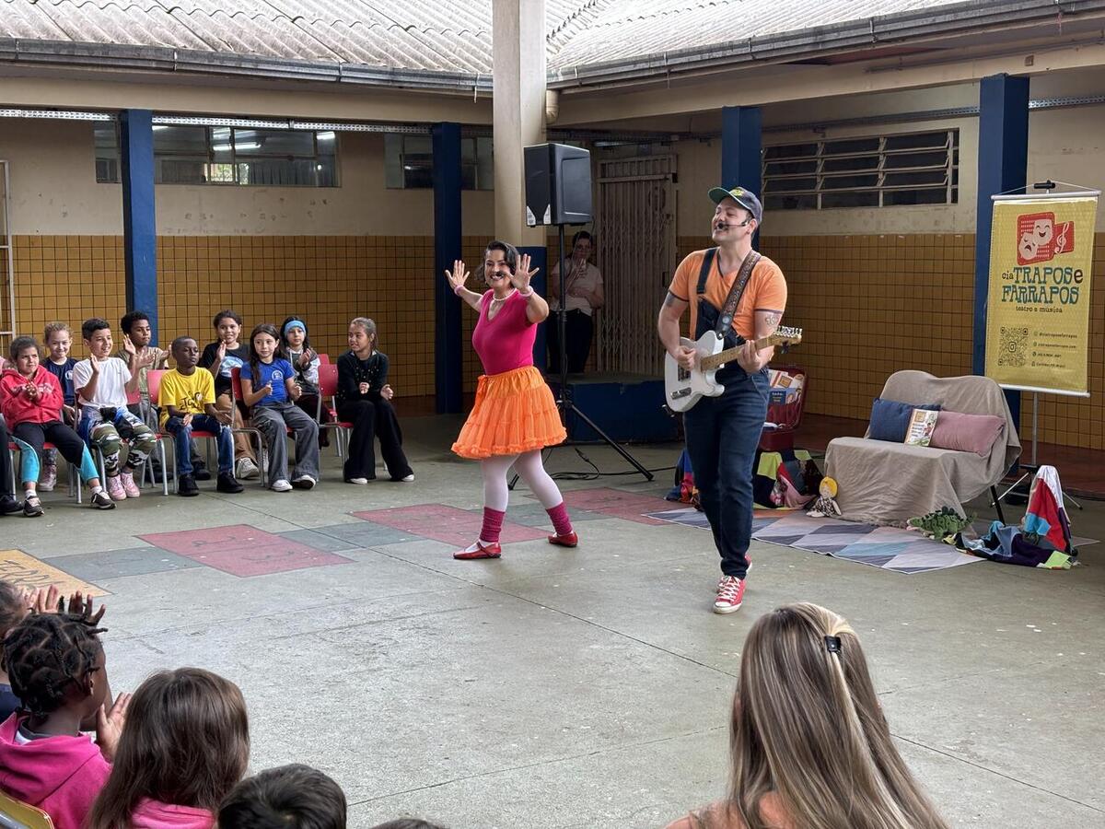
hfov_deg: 36.8
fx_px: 1660
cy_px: 414
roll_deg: +0.3
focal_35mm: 52
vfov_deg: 28.0
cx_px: 552
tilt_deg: -5.7
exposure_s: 1/120
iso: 50
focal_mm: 5.96
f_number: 1.6
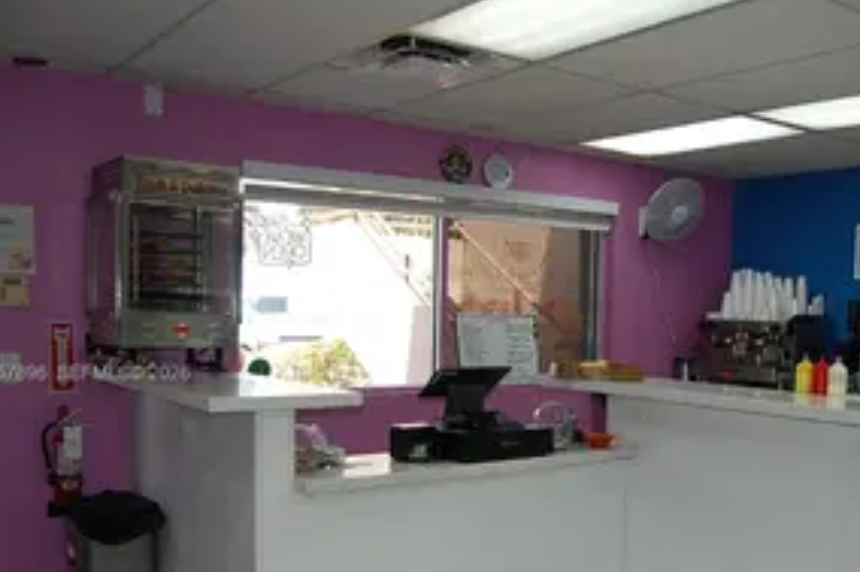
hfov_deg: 50.0
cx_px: 554
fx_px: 907
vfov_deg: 34.7
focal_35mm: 38
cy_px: 375
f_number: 3.5
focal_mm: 18
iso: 400
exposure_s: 1/400
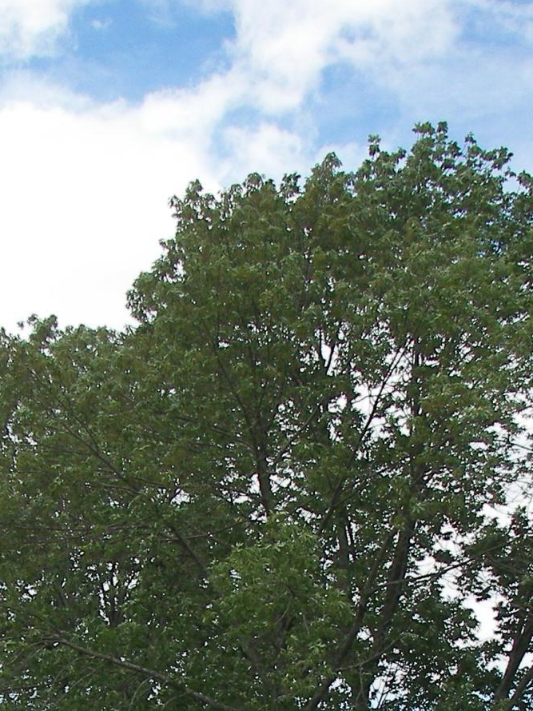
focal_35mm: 81
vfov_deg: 22.9
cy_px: 752
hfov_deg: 18.2
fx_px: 1663
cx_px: 288
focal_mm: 6
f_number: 2.8
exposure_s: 1/640
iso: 50
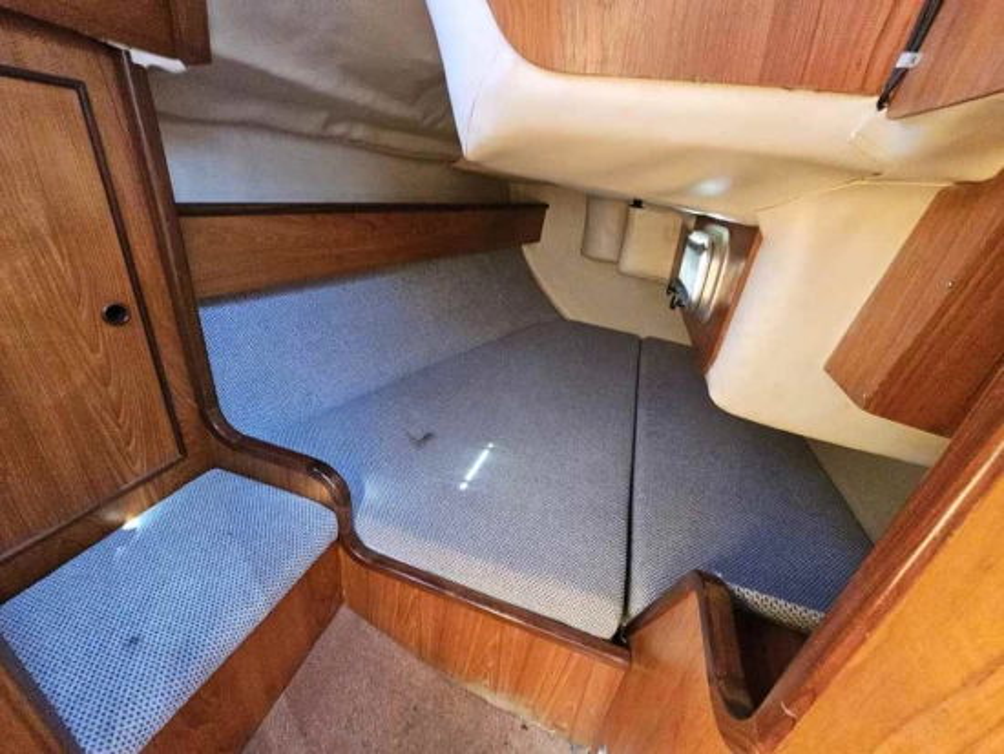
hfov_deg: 106.2
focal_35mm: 13
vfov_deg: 90.0
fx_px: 377
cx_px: 502
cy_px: 377
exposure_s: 1/100
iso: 640
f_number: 2.2
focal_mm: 2.2
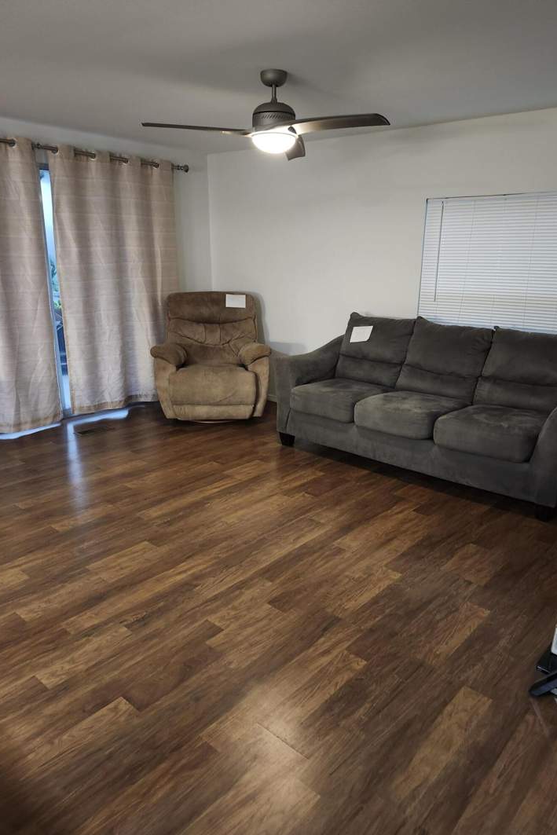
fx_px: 557
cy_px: 418
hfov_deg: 53.1
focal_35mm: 24
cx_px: 295
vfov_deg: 73.7
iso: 800
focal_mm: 5.54
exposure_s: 1/24
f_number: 1.8
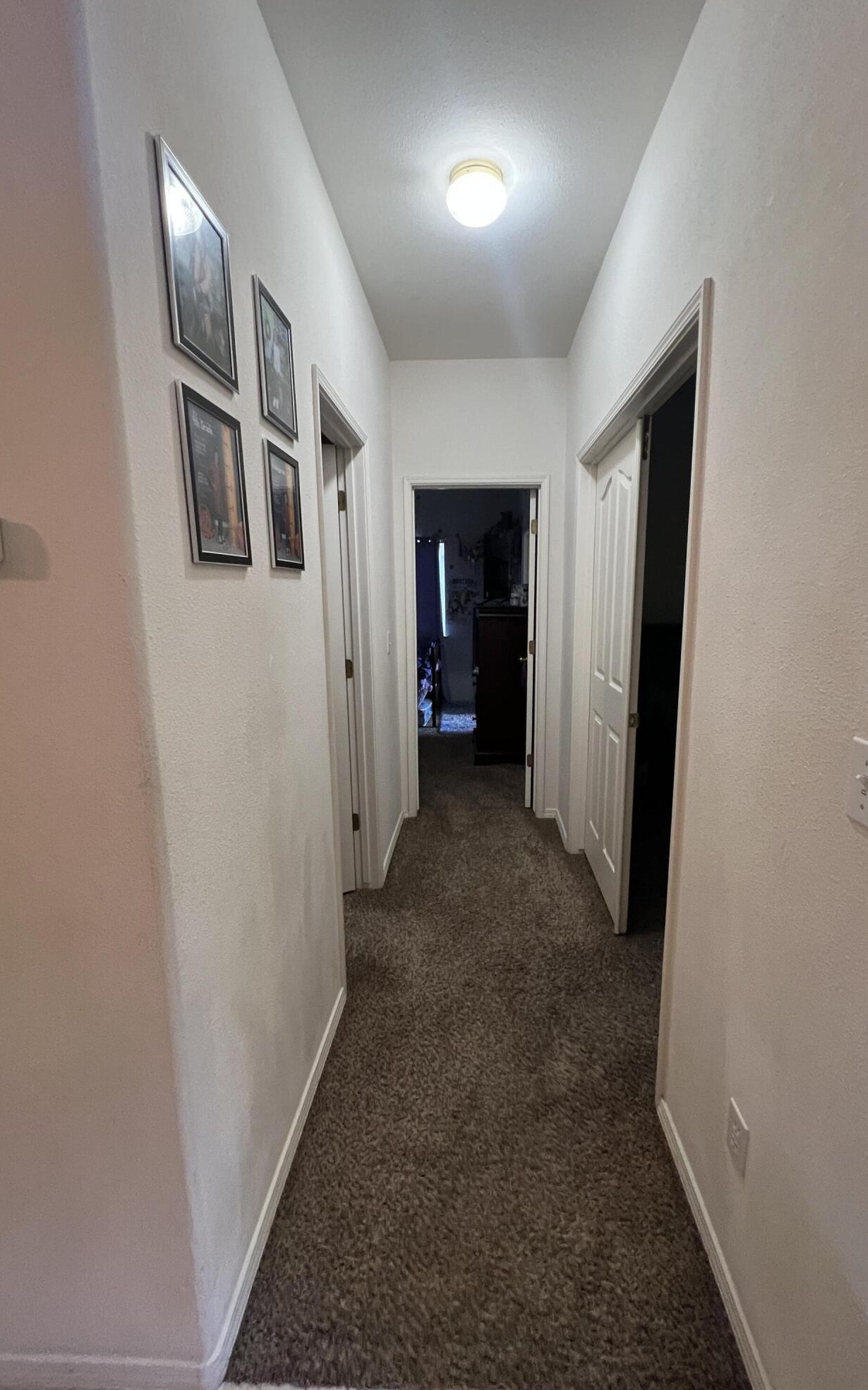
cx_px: 466
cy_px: 687
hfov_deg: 78.5
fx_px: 530
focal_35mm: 14
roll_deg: +0.3
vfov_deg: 105.3
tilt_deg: -9.4
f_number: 1.8
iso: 400
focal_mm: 1.57
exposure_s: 1/60
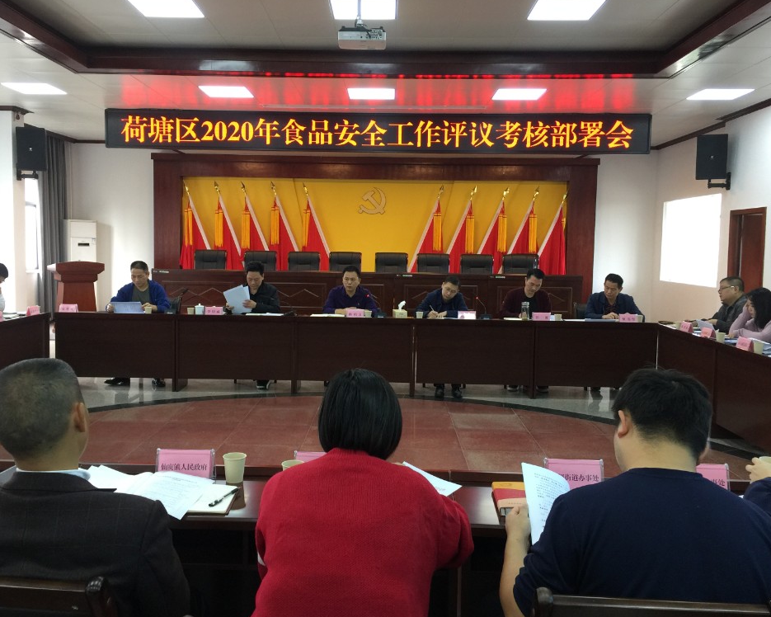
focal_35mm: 31
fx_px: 707
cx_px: 369
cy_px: 306
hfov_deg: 57.2
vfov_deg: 47.1
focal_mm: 4.15
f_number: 2.2
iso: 50
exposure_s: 1/33
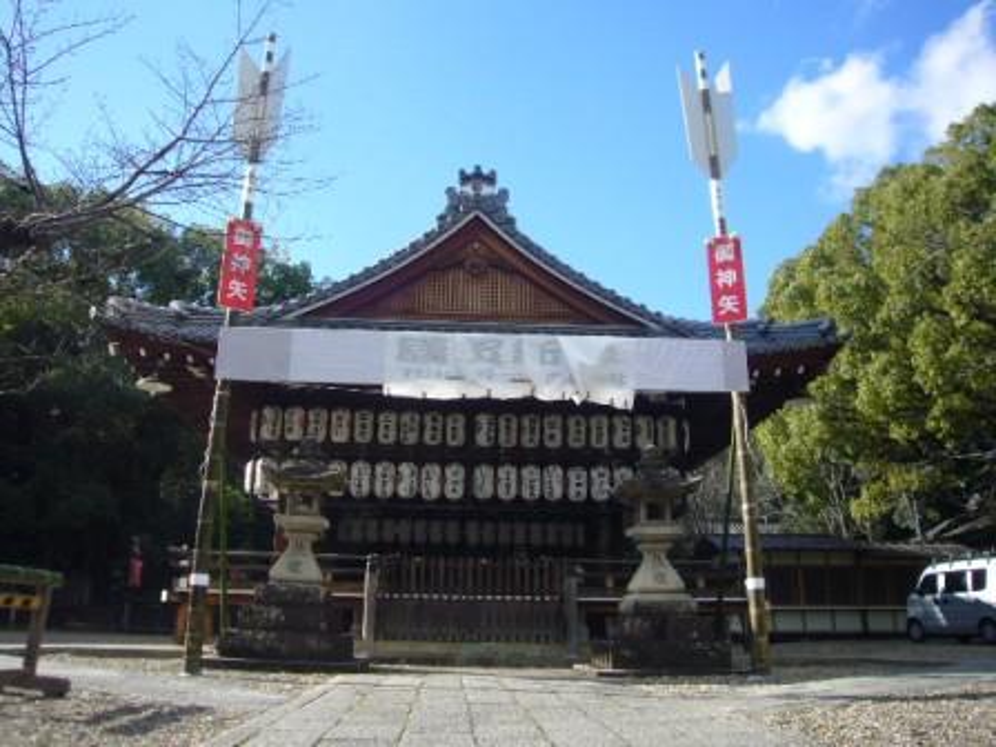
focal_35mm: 29
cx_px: 498
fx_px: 834
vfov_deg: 48.2
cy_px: 374
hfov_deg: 61.7
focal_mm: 4.6
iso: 80
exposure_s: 1/160
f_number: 5.6
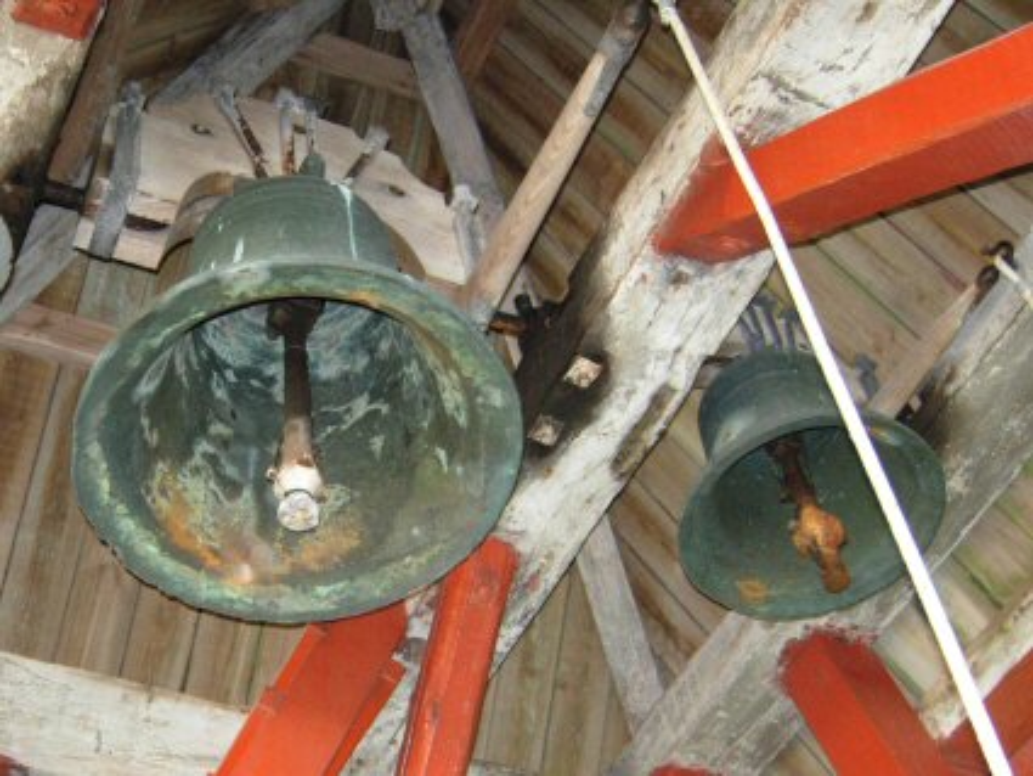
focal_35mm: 36
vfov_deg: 39.7
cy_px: 388
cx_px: 516
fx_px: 1075
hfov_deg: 51.3
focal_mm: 7.5
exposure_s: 1/181
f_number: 2.7
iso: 200
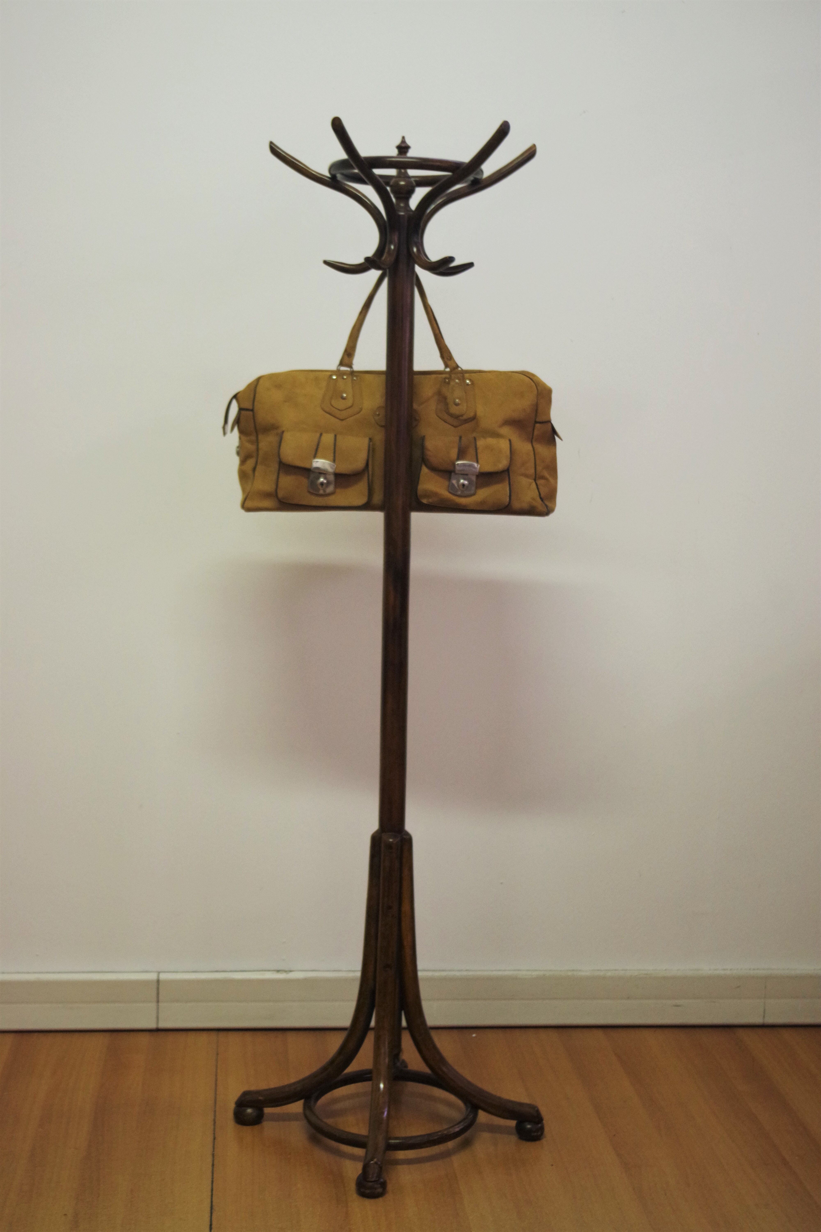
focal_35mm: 52
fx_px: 1779
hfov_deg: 26.0
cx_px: 410
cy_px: 616
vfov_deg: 38.2
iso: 1600
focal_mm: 35
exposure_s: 1/80
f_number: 4.5
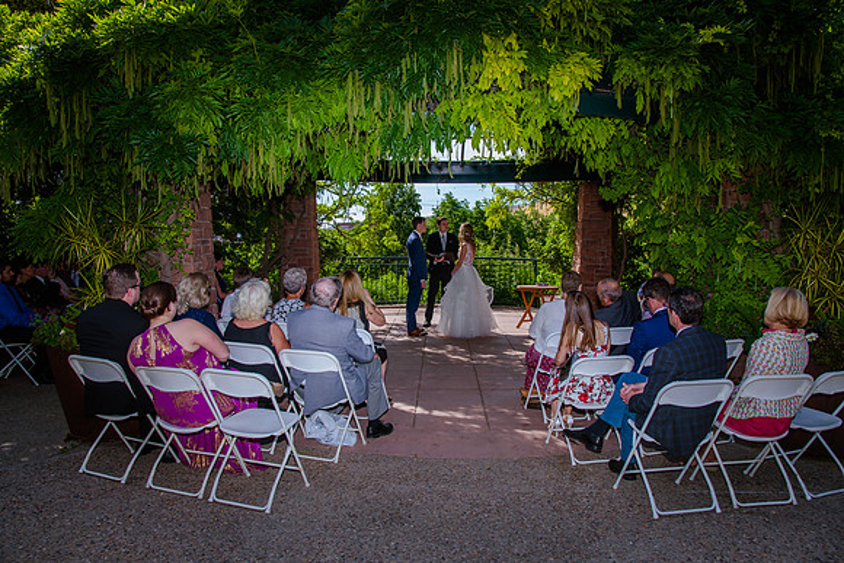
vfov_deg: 52.4
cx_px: 422
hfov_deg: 72.9
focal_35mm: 24
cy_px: 282
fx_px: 572
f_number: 8
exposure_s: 1/200
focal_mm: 24
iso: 200
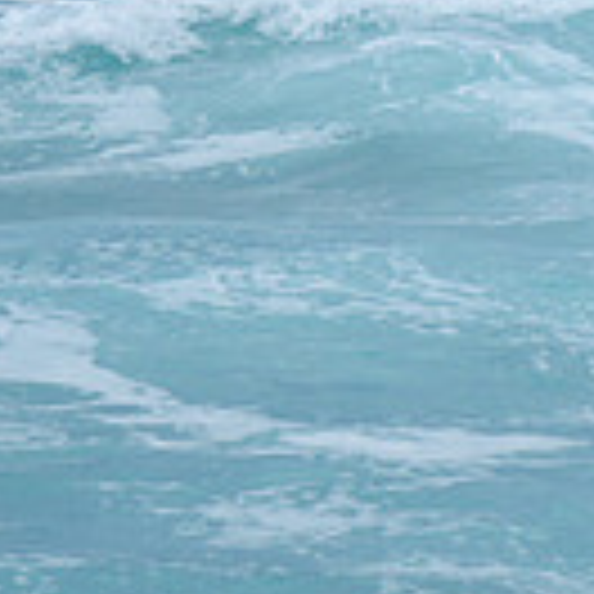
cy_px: -369
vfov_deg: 0.9
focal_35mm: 2056
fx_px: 39915
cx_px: 1330
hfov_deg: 0.9
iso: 220
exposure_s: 1/2000
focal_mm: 400
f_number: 5.6
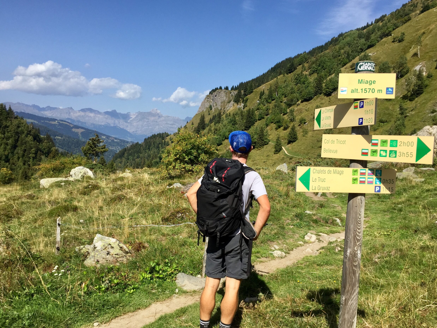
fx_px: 379
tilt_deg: -3.8
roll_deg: -4.3
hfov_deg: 60.0
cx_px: 220
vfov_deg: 46.8
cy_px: 164
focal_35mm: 30
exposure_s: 1/2083
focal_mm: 4.15
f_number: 2.2
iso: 32
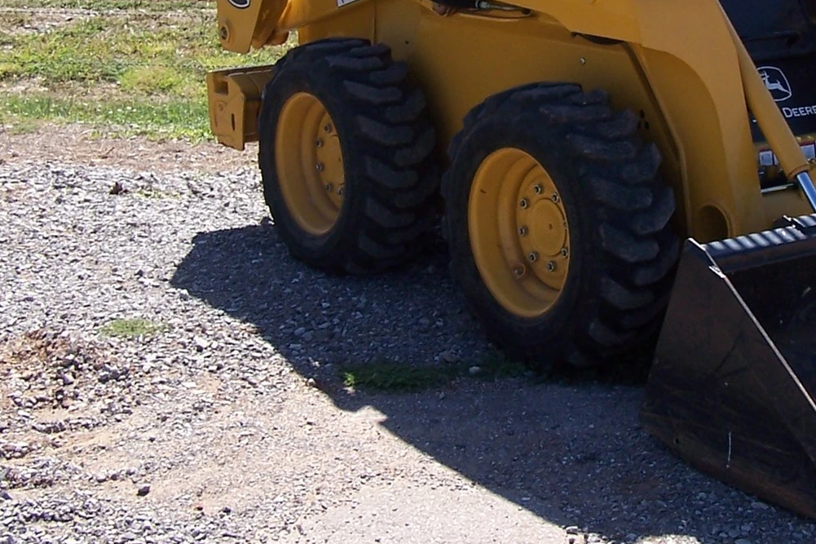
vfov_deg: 17.1
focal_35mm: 79
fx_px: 1790
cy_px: 94
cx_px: 613
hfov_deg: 25.4
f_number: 4
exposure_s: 1/500
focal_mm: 6.3
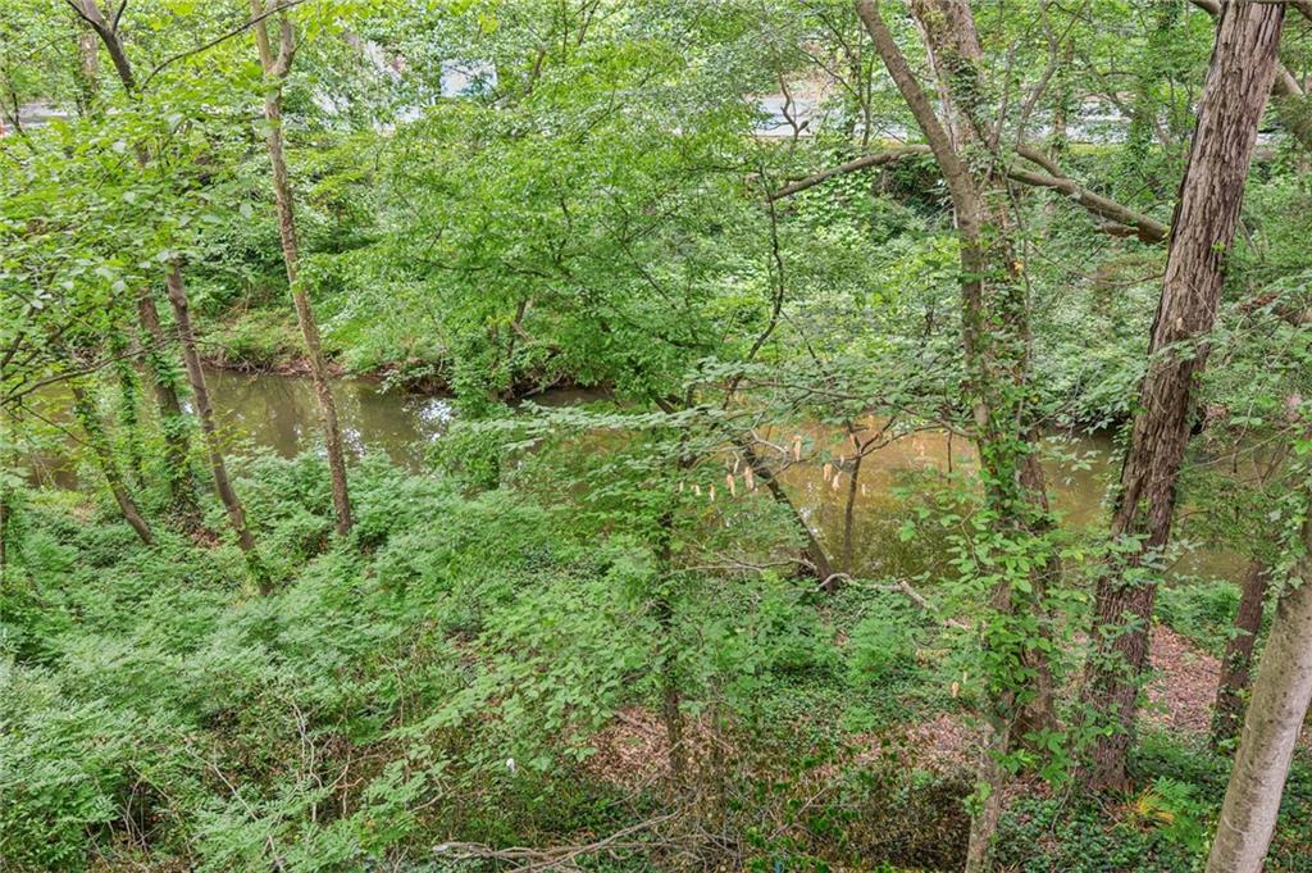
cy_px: 436
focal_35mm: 30
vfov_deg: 43.5
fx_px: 1092
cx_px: 656
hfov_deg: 62.0
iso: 400
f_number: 8
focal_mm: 20
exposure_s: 1/13
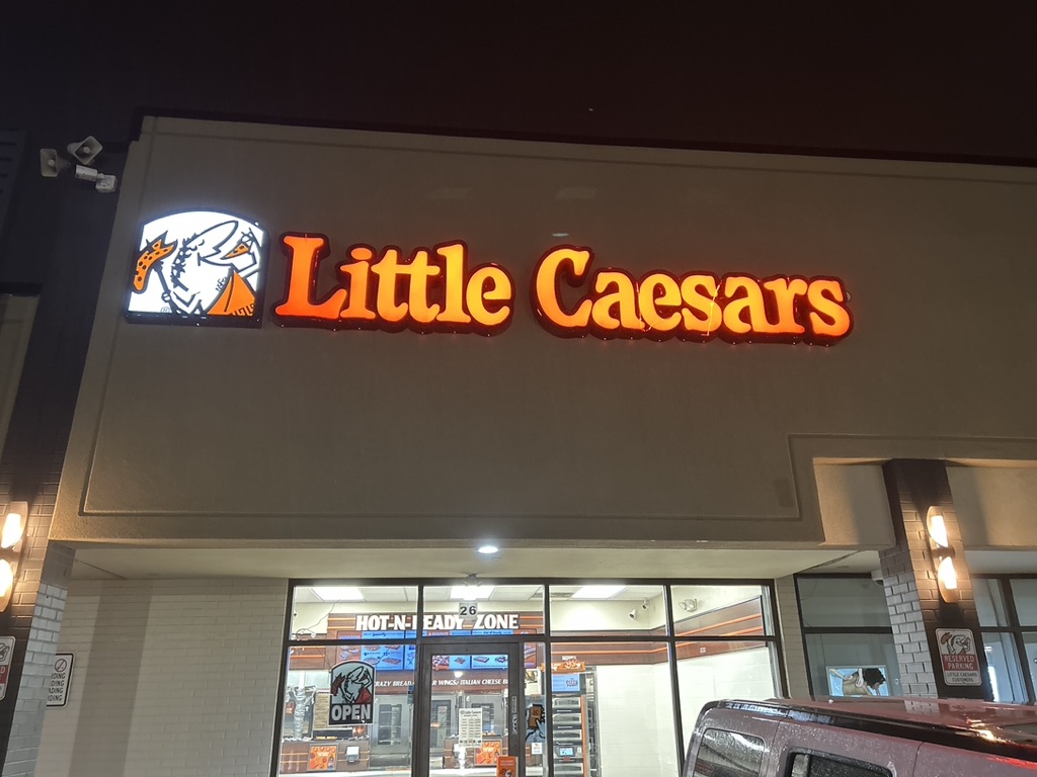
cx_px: 518
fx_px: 779
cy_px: 388
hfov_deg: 67.3
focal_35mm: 26
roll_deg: +1.2
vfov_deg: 53.1
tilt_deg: +22.7
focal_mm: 5.7
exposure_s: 1/60
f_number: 1.5
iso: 400
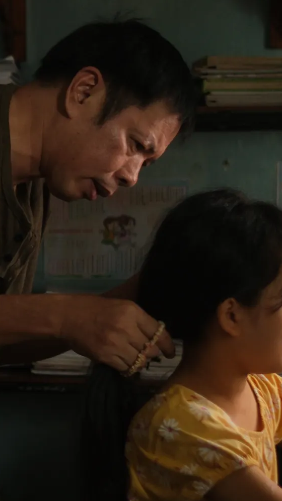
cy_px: 237
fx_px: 1223
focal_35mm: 92
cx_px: -93
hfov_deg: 12.7
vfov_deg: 23.2
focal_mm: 23
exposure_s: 1/125
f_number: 1.4
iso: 640
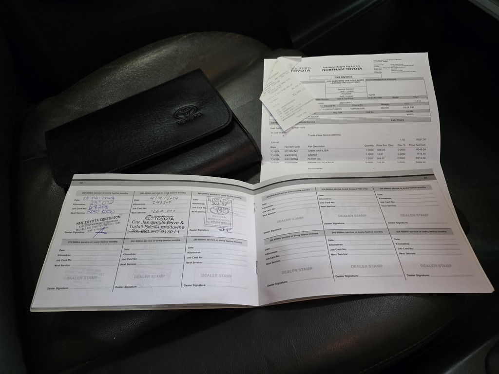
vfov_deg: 58.9
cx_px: 250
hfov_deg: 73.9
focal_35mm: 23
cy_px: 187
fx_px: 332
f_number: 1.7
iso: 1000
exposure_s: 1/100
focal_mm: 6.25
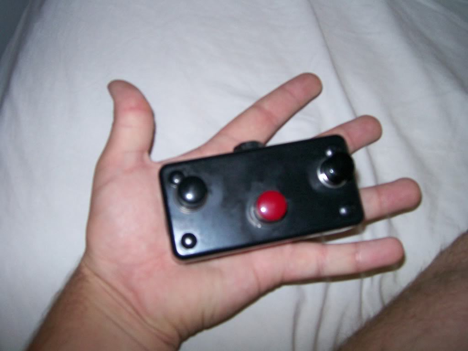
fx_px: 473
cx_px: 234
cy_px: 176
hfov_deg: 52.6
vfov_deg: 40.7
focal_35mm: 35
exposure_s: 1/64
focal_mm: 5.8
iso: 200
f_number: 2.8
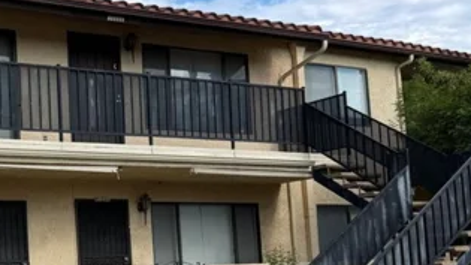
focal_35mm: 62
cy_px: 196
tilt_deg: +3.9
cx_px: -25
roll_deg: +1.9
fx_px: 774
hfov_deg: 30.8
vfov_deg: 19.3
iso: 80
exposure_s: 1/3759
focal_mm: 6.76
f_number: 1.78
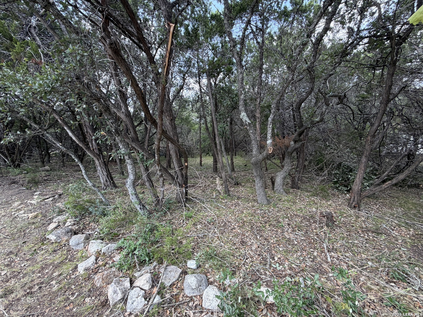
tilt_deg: -9.2
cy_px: 158
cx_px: 212
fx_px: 171
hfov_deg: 102.1
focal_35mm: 14
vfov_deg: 85.7
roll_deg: -0.3
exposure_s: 1/121
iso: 50
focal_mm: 2.22
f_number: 2.2
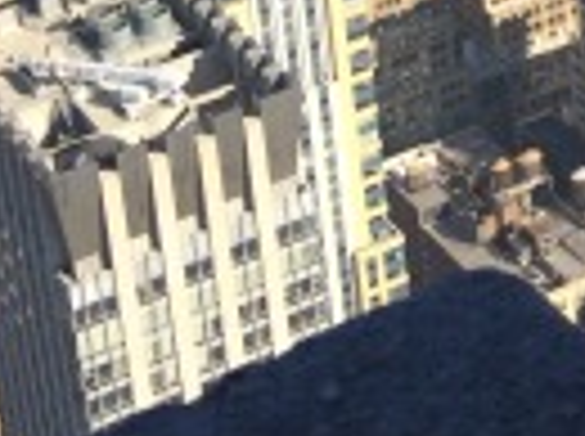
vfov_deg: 9.4
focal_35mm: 143
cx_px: 1251
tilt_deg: -18.3
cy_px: -557
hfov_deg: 12.0
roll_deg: +1.0
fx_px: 2412
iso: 32
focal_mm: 4.15
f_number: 2.2
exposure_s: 1/1580
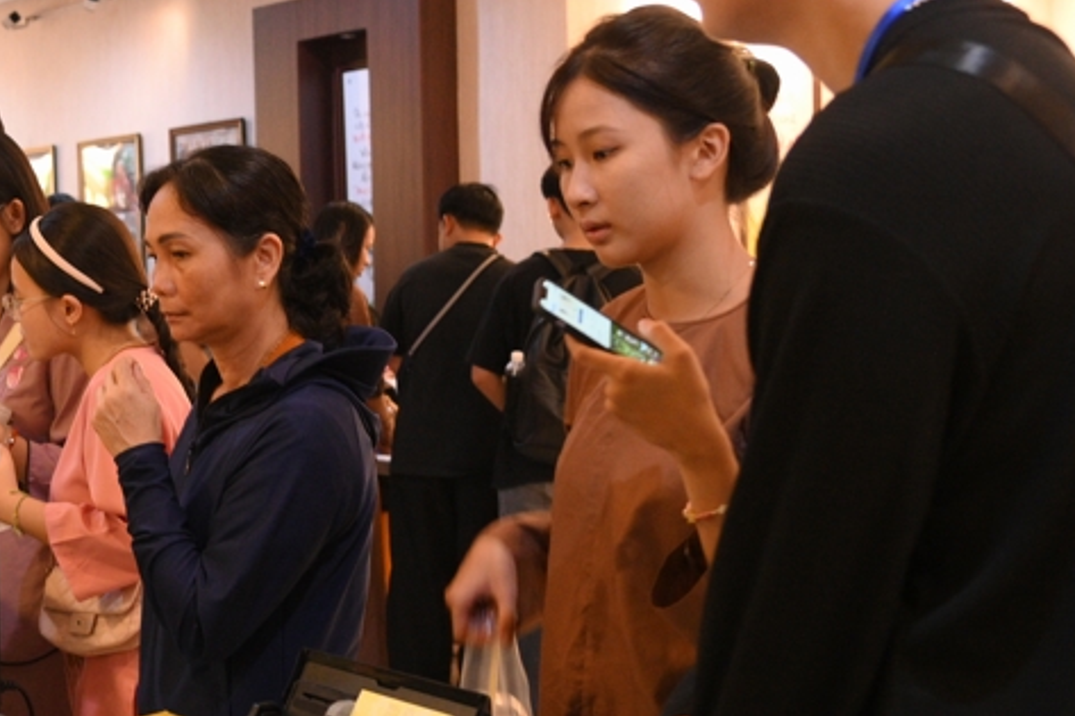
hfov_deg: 30.1
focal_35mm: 62
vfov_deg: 21.9
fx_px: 1851
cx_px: -3
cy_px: 291
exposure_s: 1/80
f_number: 4
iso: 4000
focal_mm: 30
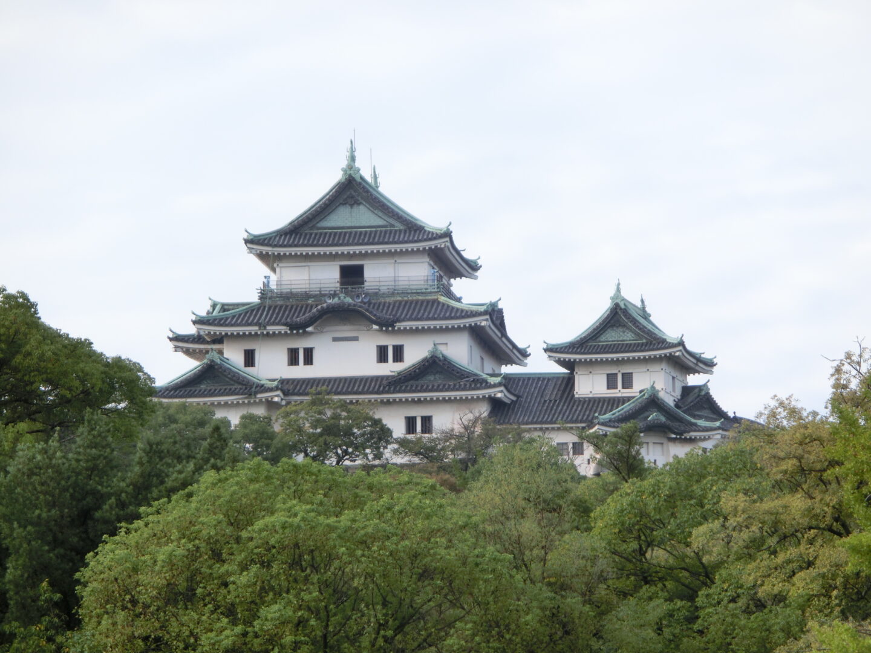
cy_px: 326
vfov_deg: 6.8
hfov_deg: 9.1
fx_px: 5485
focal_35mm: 218
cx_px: 436
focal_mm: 38.58
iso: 80
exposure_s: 1/200
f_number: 5.7
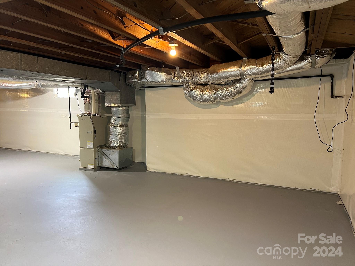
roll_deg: +0.2
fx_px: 267
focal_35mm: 26
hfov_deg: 67.3
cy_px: 133
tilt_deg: -4.4
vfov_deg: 53.1
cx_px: 178
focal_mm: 5.7
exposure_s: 1/60
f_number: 1.5
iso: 160
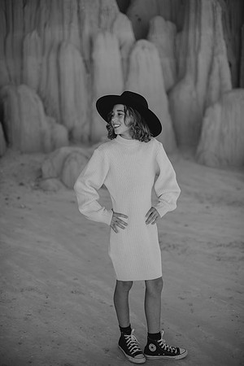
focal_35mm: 50
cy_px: 183
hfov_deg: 27.0
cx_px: 122
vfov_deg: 39.6
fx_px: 508
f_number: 2
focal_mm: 50
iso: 100
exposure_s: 1/1600
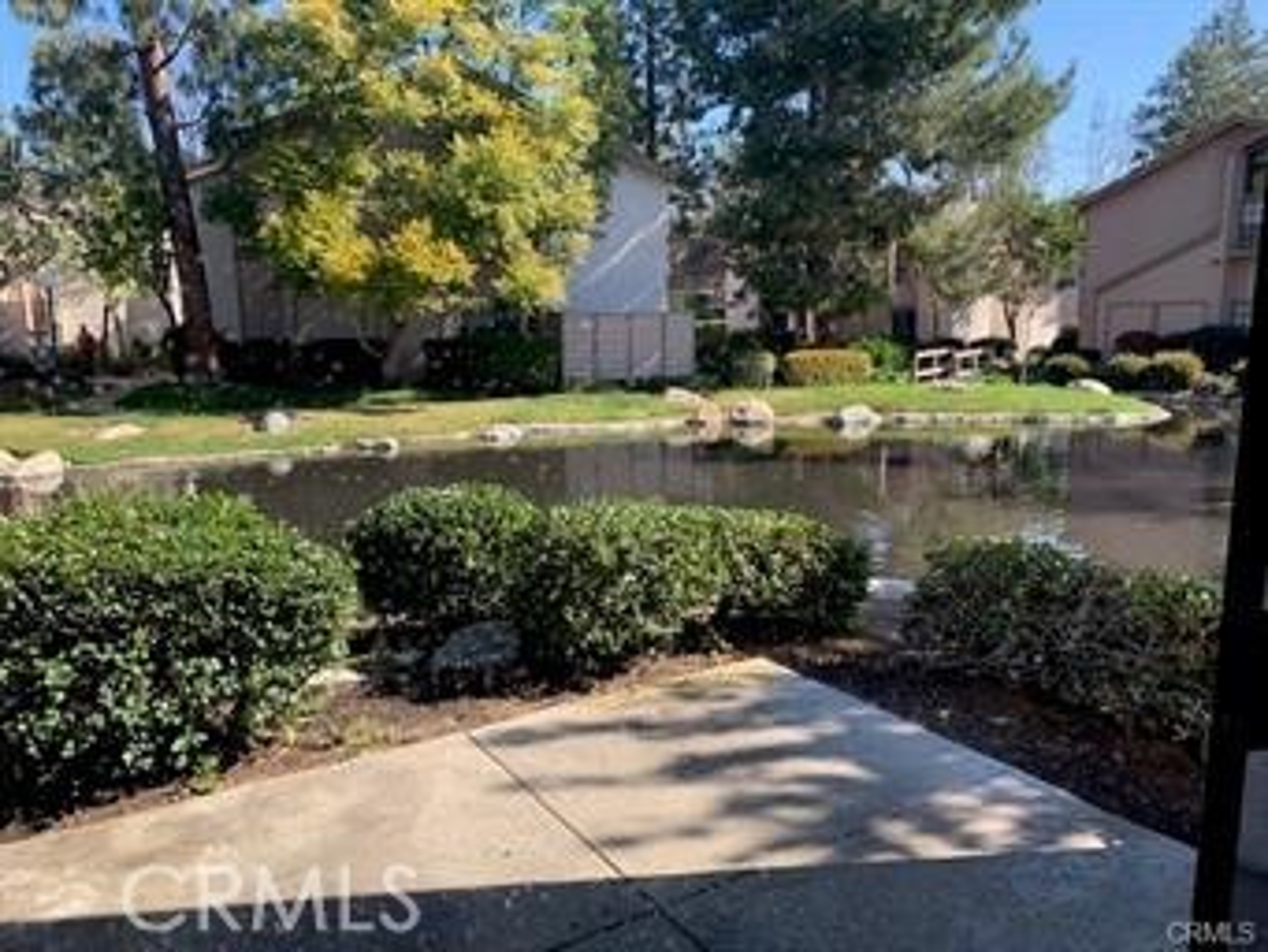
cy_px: 476
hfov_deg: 67.3
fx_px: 953
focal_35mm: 26
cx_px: 634
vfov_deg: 53.1
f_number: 1.8
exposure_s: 1/457
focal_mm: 4.25
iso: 25
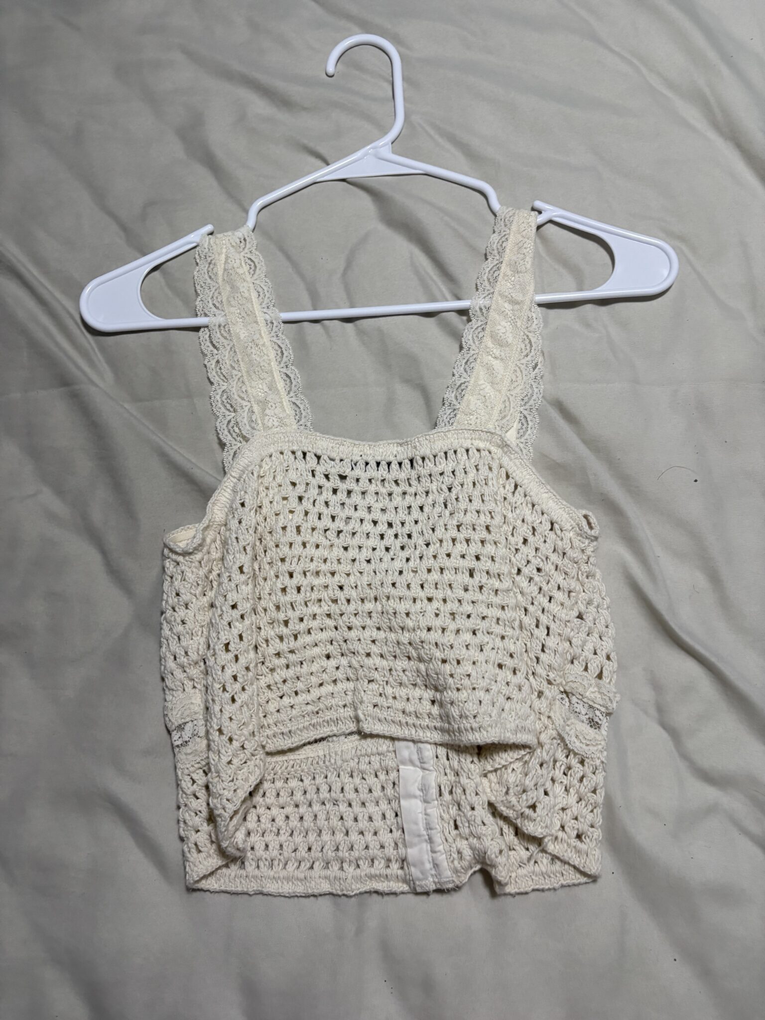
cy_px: 510
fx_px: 766
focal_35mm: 26
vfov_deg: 67.3
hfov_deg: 53.1
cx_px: 382
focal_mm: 5.96
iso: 200
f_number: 1.6
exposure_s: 1/60
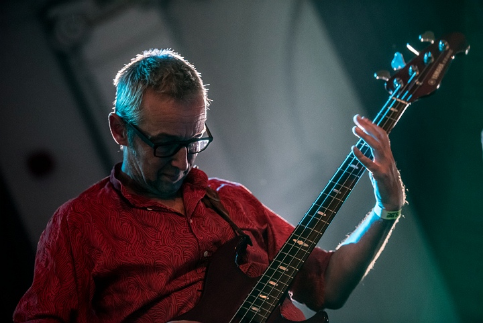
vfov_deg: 10.2
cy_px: 162
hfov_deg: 15.2
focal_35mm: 135
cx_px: 242
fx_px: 1812
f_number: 2.8
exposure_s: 1/60
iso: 4000
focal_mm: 135
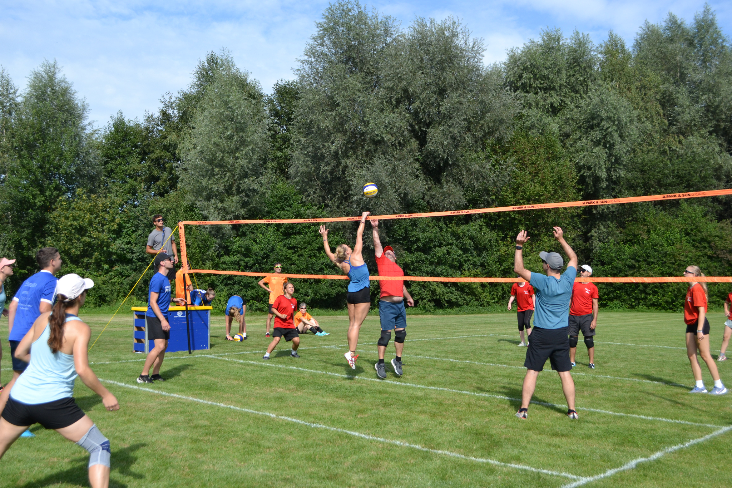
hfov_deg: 49.6
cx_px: 366
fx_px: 793
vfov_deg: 34.2
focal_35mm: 39
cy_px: 244
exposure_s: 1/1250
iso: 400
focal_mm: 26
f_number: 5.6
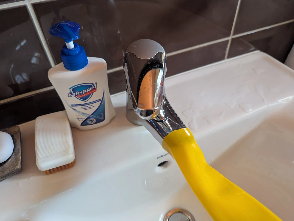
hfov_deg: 71.5
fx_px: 204
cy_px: 110
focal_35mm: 24
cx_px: 147
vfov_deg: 56.9
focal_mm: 6.81
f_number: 1.85
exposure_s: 1/23.9
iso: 310
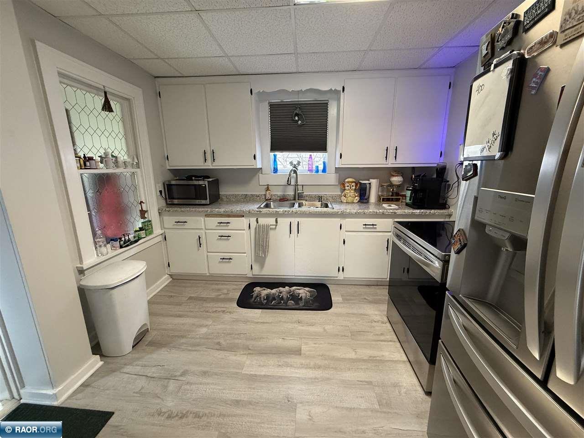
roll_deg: +0.1
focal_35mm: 14
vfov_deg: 85.7
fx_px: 236
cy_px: 219
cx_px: 292
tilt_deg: -12.6
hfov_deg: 102.1
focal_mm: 2.22
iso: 320
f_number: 2.2
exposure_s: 1/60
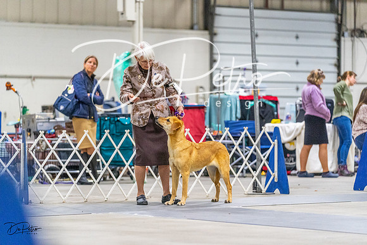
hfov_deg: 14.3
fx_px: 1458
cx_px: 184
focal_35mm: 143
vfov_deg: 9.6
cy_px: 122
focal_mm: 143
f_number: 3.2
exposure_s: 1/320
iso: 6400
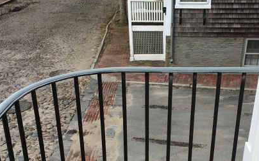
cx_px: 141
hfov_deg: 39.6
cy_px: 132
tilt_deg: -28.7
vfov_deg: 24.8
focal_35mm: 51
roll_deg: +0.1
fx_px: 360
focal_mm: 4.15
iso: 32
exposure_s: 1/441
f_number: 2.2
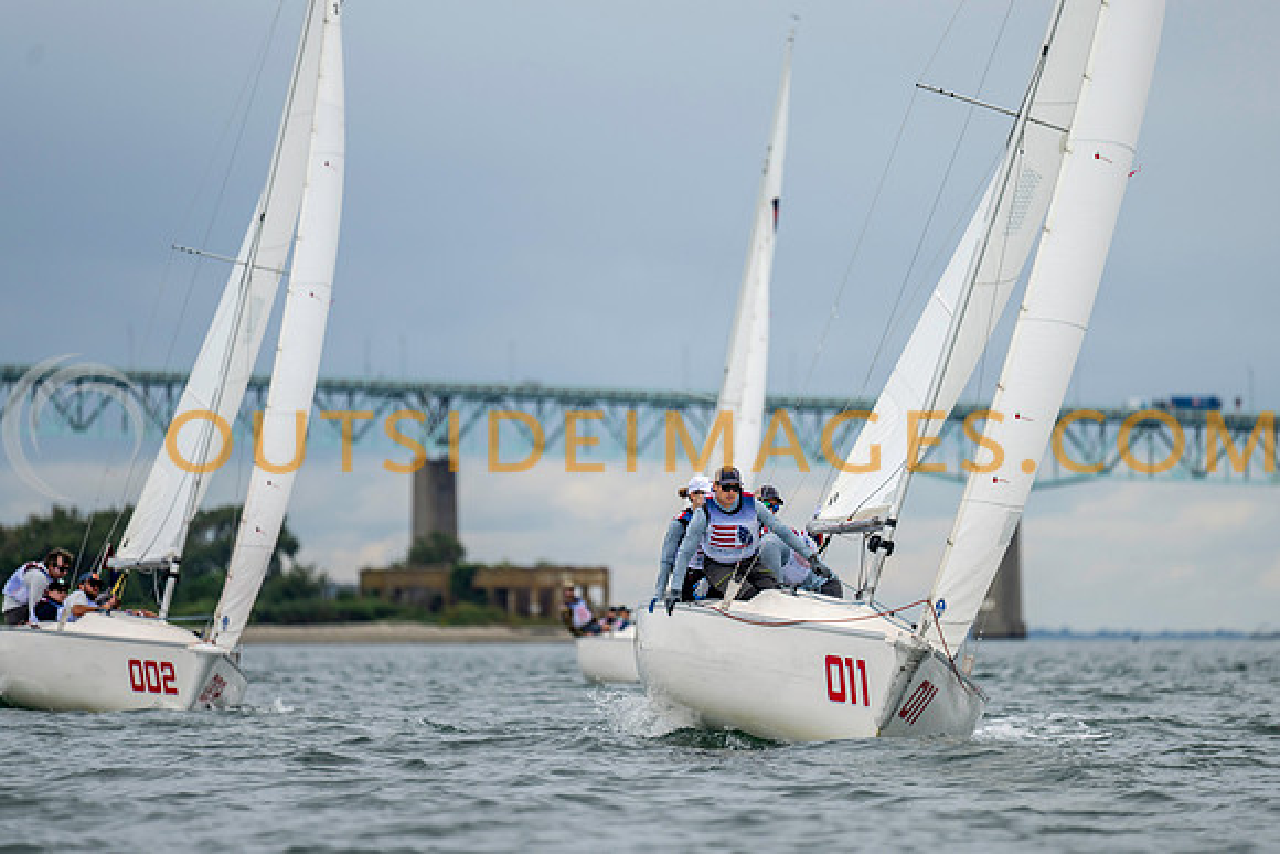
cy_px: 470
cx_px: 731
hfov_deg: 5.9
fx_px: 12410
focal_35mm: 349
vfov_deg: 3.9
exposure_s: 1/1250
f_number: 4
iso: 125
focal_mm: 300
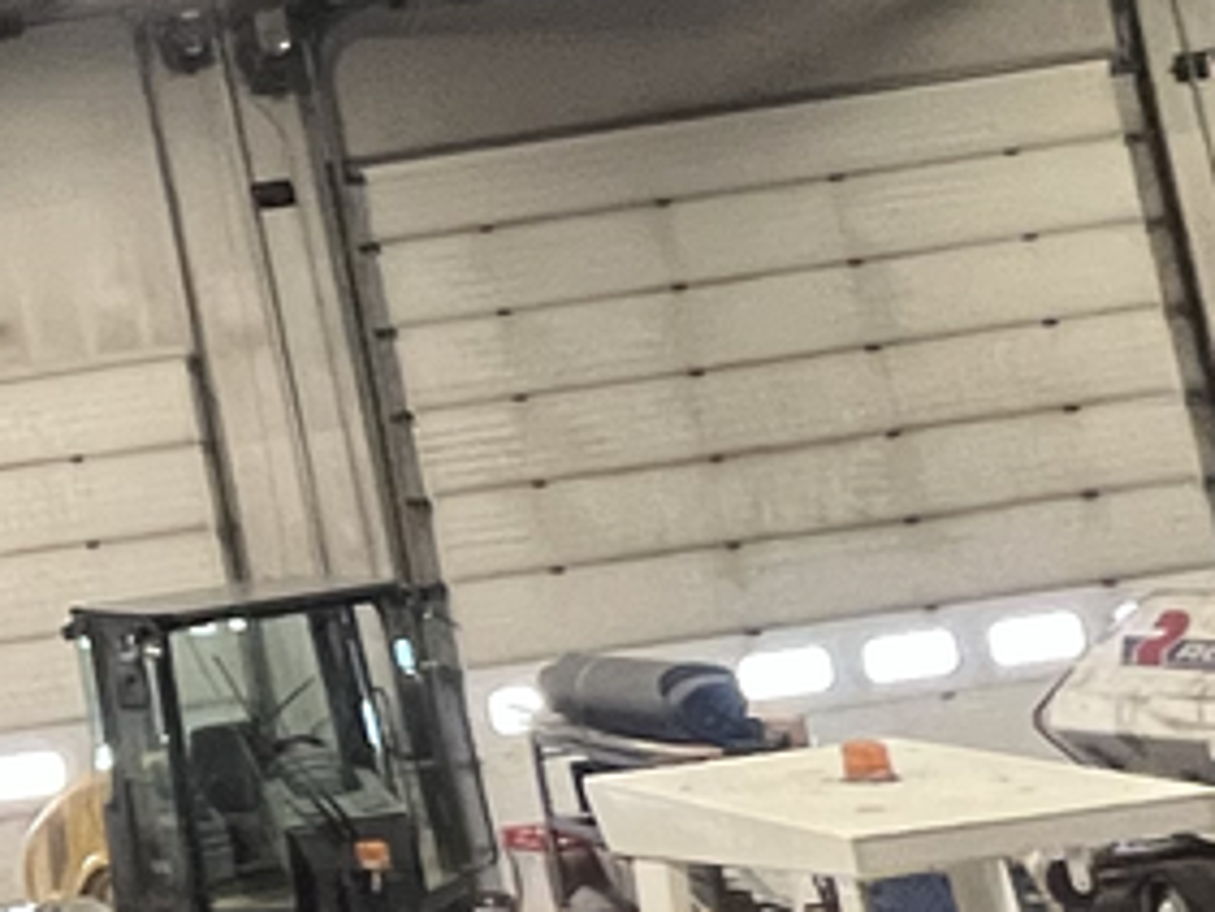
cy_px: 225
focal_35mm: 74
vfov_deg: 19.8
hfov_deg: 18.8
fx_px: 2598
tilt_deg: +6.9
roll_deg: +8.8
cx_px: -1094
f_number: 1.8
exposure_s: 1/60
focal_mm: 1.57
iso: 500
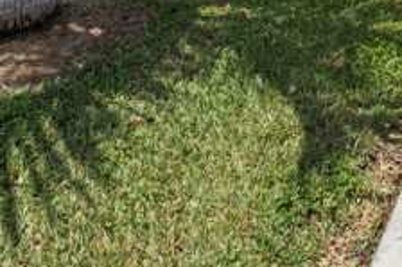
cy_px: -189
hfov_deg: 35.8
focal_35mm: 50
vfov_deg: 20.6
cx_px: 402
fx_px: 558
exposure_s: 1/125
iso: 100
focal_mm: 14
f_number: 8
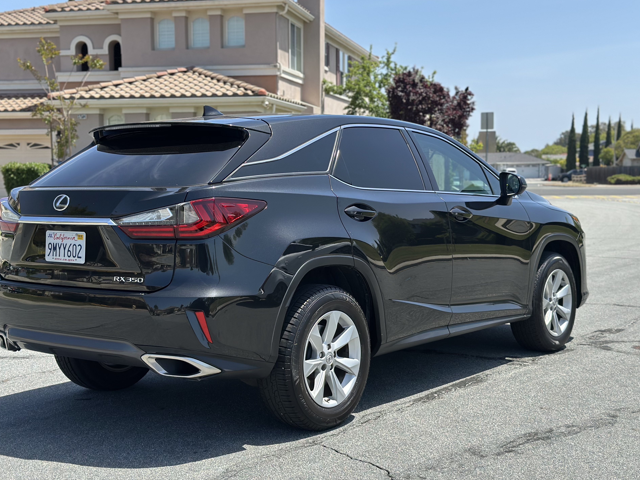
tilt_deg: -4.4
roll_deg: -0.4
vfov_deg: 28.6
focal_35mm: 51
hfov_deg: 37.5
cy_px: 240
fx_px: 943
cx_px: 303
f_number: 1.78
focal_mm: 6.86
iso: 100
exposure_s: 1/2532
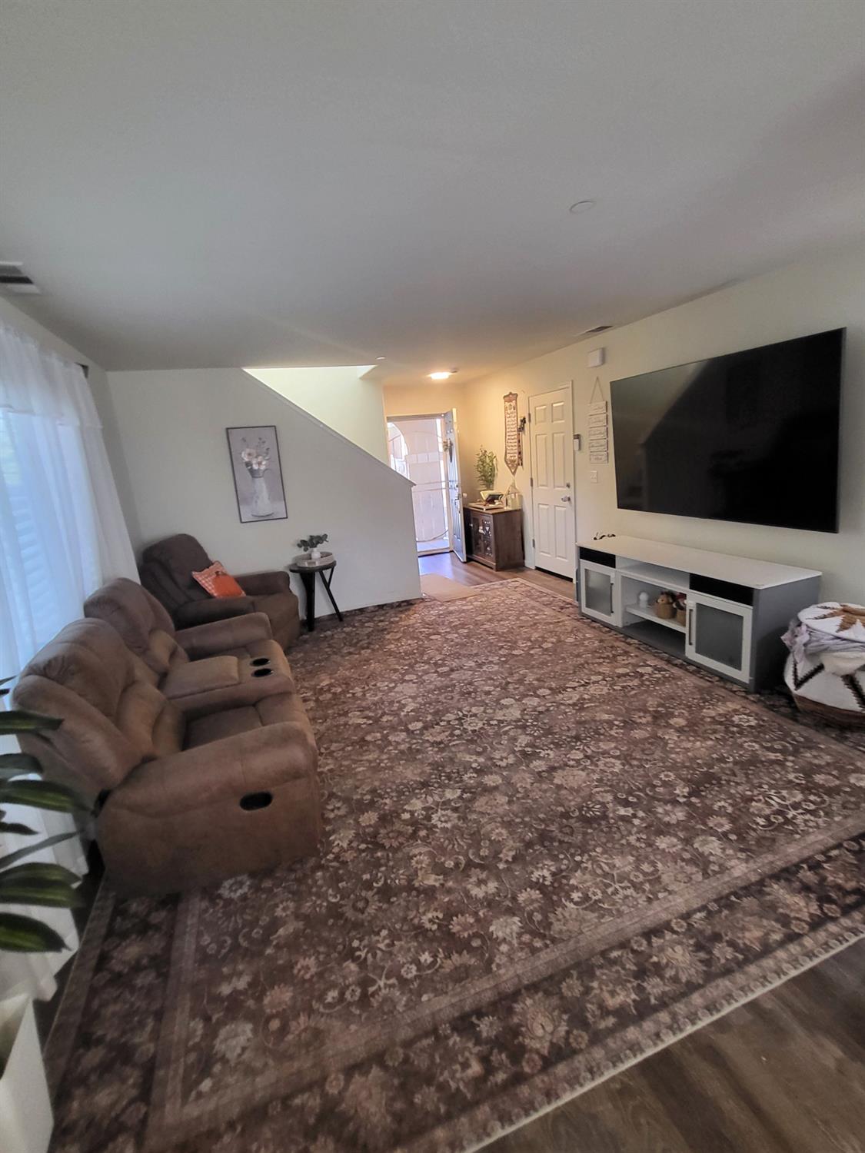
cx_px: 432
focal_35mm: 13
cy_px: 576
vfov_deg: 106.2
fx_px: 433
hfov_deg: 89.9
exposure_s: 1/30
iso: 320
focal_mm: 1.74
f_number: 2.2
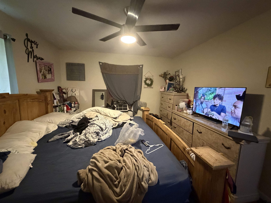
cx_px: 136
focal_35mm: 14
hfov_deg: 102.1
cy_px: 102
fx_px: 110
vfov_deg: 85.7
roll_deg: +0.3
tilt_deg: -4.8
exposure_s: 1/60
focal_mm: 2.22
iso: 1250
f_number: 2.2
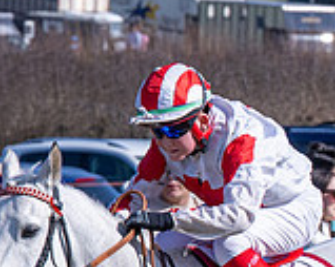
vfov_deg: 2.7
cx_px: 446
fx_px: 5737
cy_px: 389
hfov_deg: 3.3
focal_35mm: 579
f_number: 5
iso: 200
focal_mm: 75
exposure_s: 1/1600
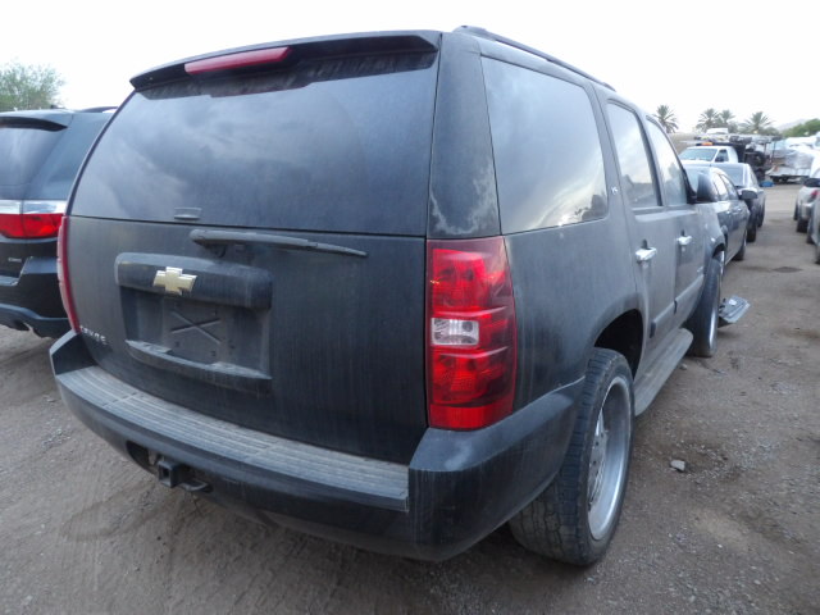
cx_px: 410
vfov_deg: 56.8
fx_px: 569
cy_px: 308
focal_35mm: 24
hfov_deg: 71.6
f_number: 3.2
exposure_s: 1/17
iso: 427
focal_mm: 4.3
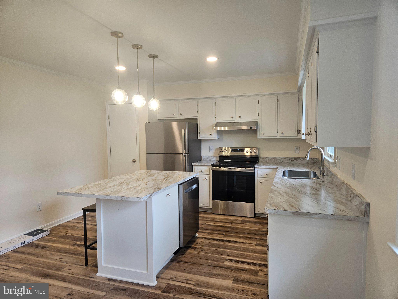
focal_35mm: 23
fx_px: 264
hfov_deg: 73.9
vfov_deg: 58.9
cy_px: 150
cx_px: 199
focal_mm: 5.4
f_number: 1.8
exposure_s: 1/120
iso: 125
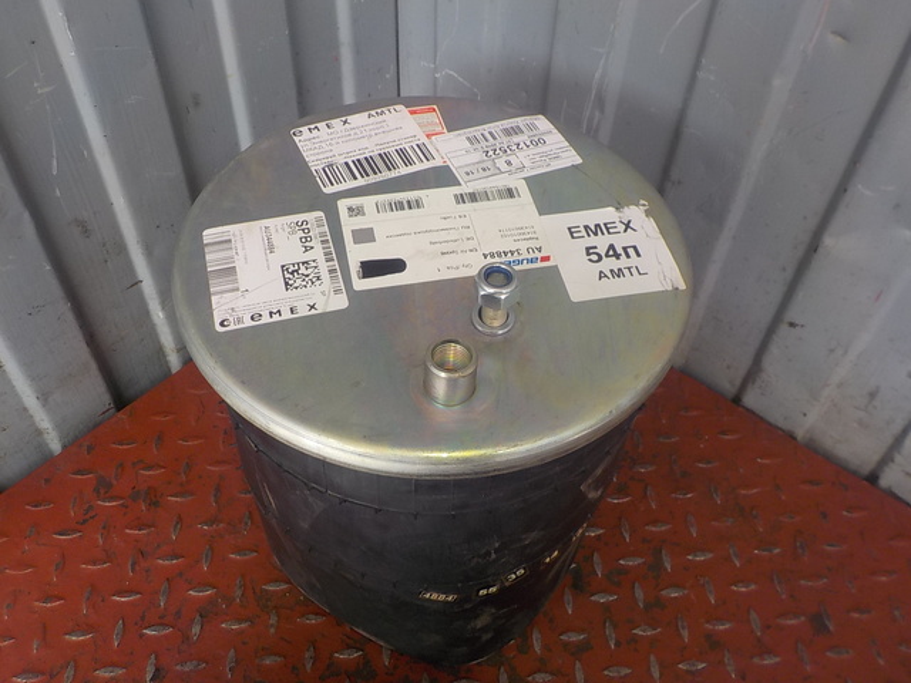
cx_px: 456
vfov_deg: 46.8
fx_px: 790
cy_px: 342
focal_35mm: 30
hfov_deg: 60.0
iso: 125
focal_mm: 4.1
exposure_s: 1/60
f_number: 3.3
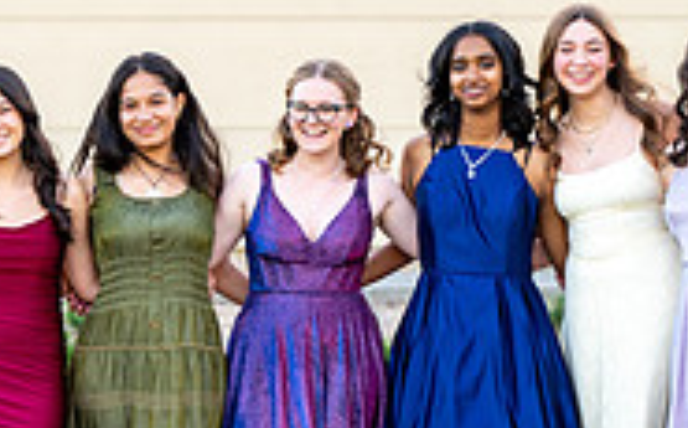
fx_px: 3089
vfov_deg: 7.9
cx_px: -52
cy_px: 290
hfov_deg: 12.5
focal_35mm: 165
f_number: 2
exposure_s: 1/320
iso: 100
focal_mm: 50
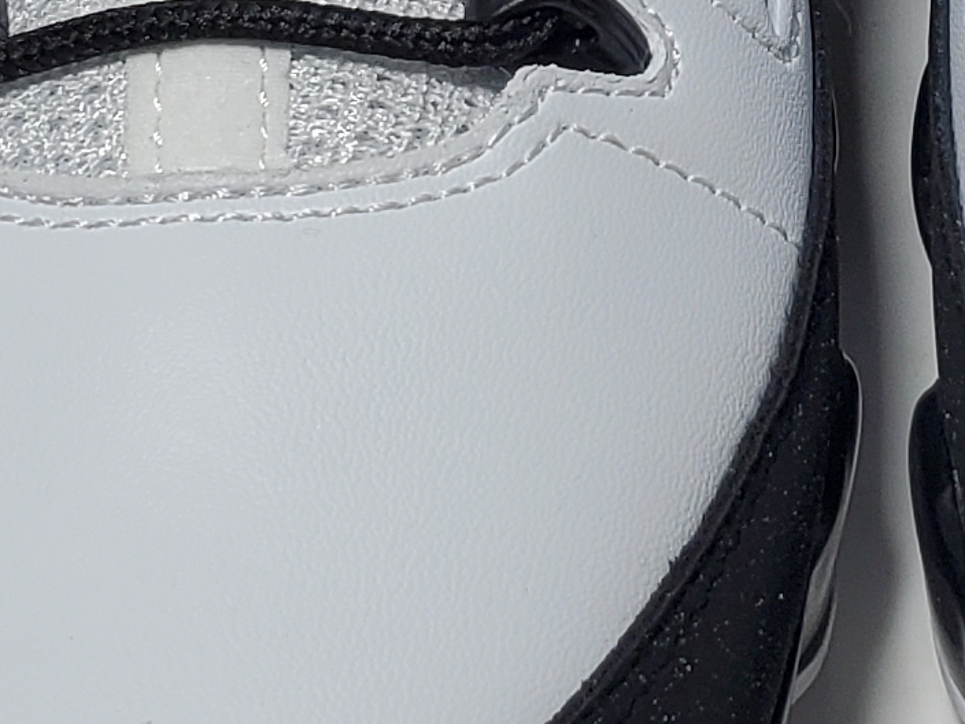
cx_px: 991
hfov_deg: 13.1
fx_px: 4154
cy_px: -282
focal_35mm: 149
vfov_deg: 9.7
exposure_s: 1/629
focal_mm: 4.3
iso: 50
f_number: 1.5
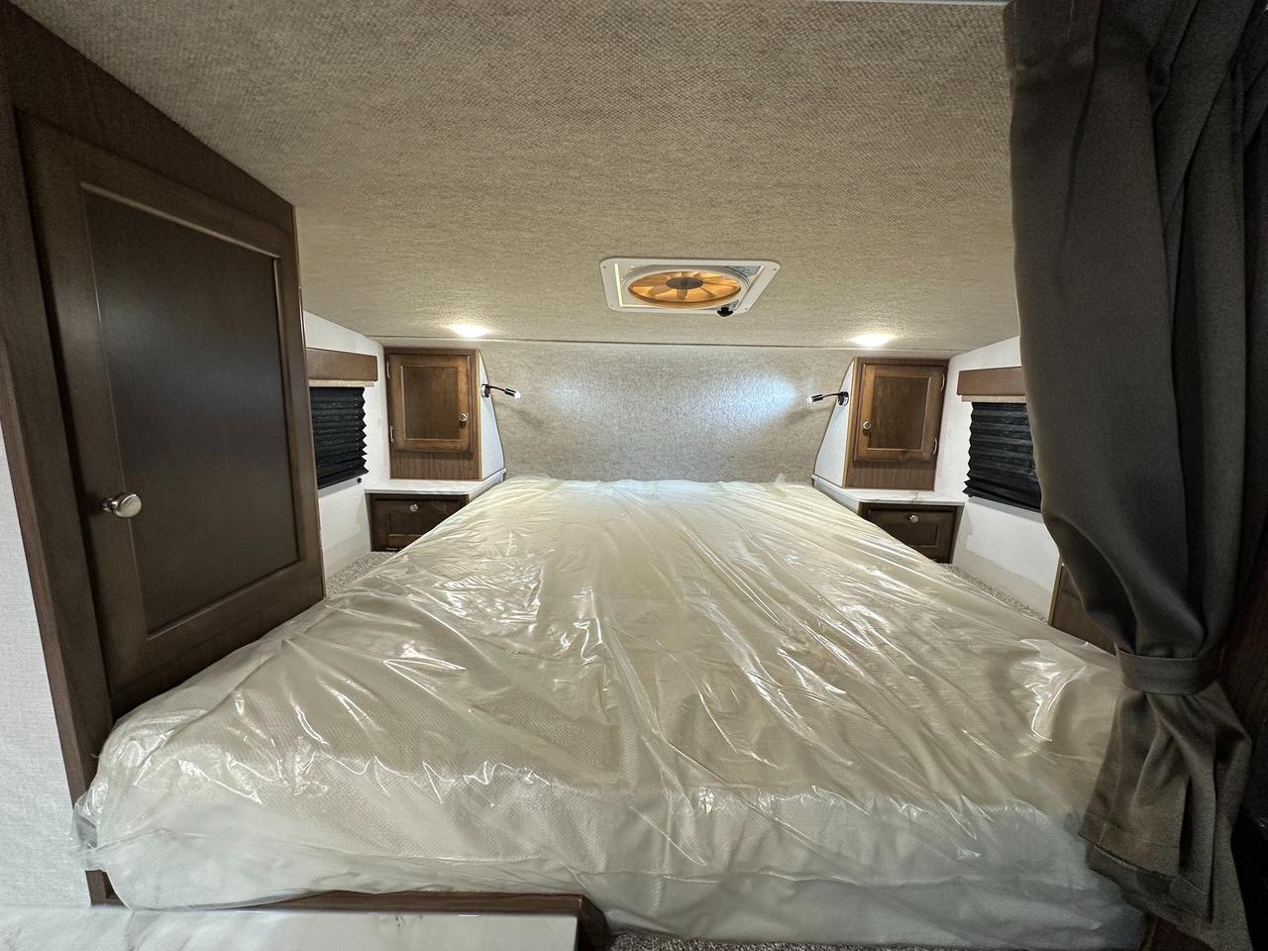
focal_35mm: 14
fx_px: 513
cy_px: 476
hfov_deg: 102.1
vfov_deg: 85.7
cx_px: 634
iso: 200
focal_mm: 2.22
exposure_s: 1/99
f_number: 2.2
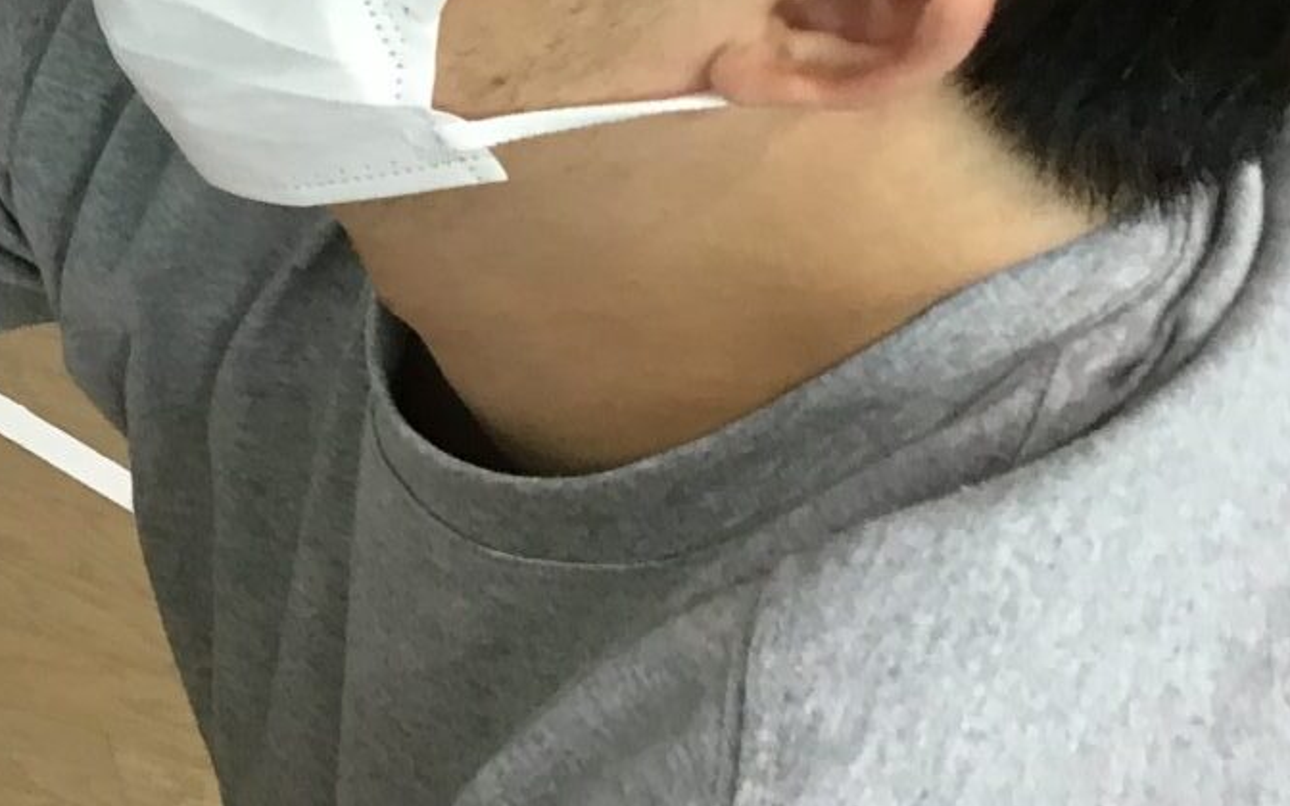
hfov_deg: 21.8
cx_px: -265
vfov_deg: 14.7
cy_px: 136
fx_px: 3094
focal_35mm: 88
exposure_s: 1/30
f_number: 2.4
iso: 50
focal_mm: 3.3
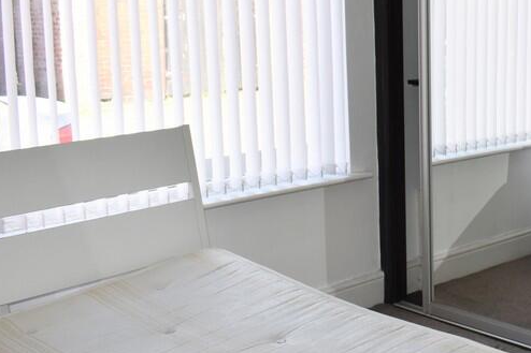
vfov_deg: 24.1
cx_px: 544
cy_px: 139
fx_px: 826
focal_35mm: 56
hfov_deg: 32.5
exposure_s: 1/125
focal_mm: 18
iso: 450
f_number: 5.6
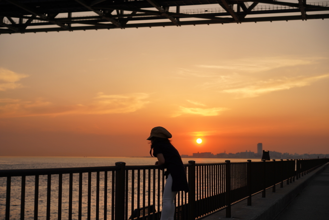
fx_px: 503
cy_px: 110
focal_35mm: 55
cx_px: 164
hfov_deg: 36.2
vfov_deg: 24.7
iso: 100
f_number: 5
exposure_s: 1/400
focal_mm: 55
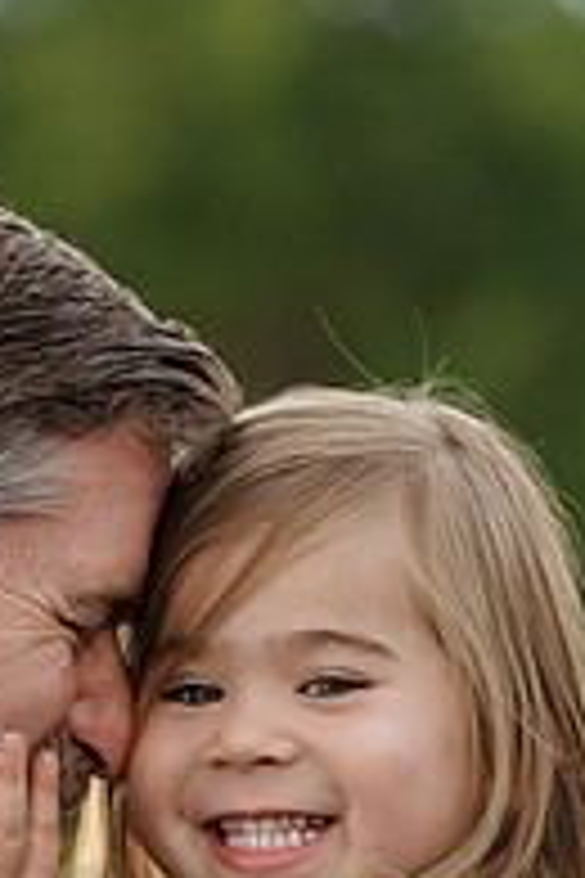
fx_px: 11260
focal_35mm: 462
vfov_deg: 4.5
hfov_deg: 3.0
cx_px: 68
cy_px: 635
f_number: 5.6
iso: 640
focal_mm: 200
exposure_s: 1/200
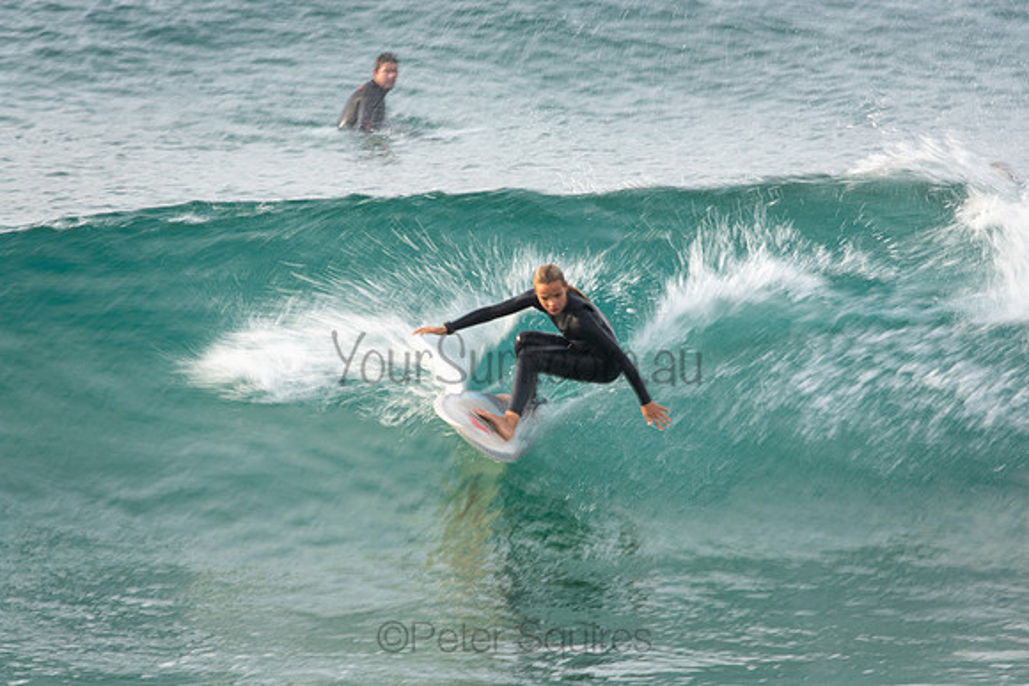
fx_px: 17582
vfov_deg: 2.2
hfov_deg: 3.4
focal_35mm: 615
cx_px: 514
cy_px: 343
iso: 100
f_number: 18
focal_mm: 410
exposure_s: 1/30
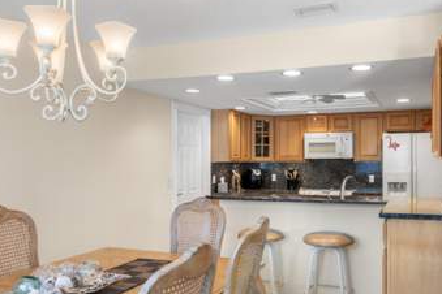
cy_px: 172
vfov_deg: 38.8
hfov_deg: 55.4
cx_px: 262
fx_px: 417
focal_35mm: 34
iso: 320
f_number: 8
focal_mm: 16
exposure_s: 1/20
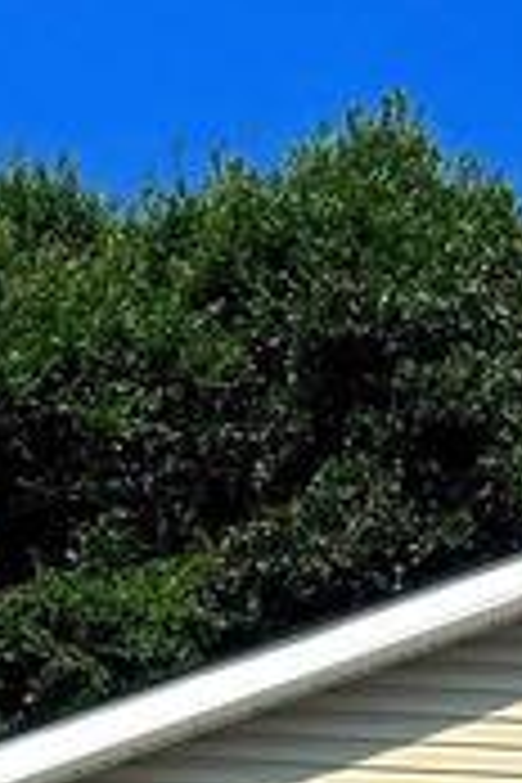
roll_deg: -2.6
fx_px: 3197
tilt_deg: +9.1
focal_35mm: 147
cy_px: 1058
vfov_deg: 13.4
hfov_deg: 9.3
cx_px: 513
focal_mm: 6.76
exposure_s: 1/5814
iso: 80
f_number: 1.78
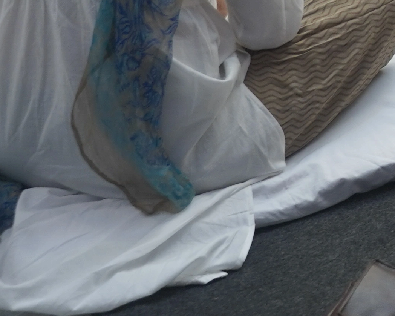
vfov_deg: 8.5
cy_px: -310
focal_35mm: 172
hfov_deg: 10.0
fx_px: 2010
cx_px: 921
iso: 320
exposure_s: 1/160
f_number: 4
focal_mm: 32
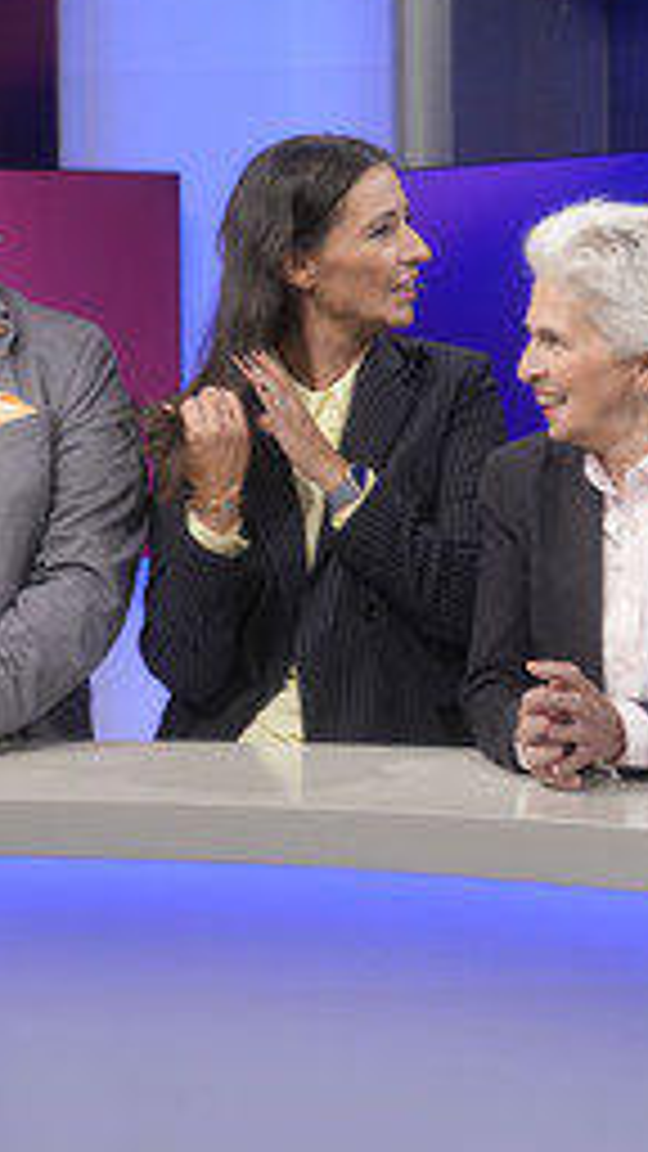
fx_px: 2535
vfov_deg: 25.6
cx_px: -142
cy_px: 500
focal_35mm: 83
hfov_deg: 14.1
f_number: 2.2
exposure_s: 1/250
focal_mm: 30
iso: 640
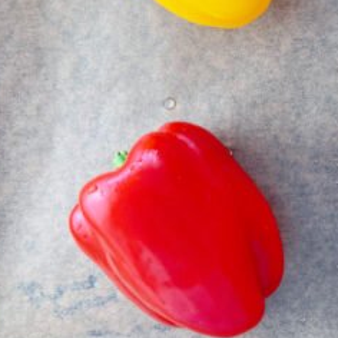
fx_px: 696
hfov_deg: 25.8
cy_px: 59
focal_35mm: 63
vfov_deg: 26.7
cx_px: 342
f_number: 1.8
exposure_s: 1/100
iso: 64
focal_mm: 3.99
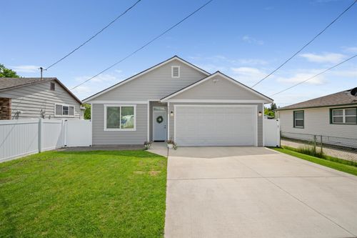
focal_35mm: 16
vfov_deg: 73.7
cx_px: 178
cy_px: 119
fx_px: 159
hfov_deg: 96.8
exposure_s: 1/125
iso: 100
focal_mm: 16
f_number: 8
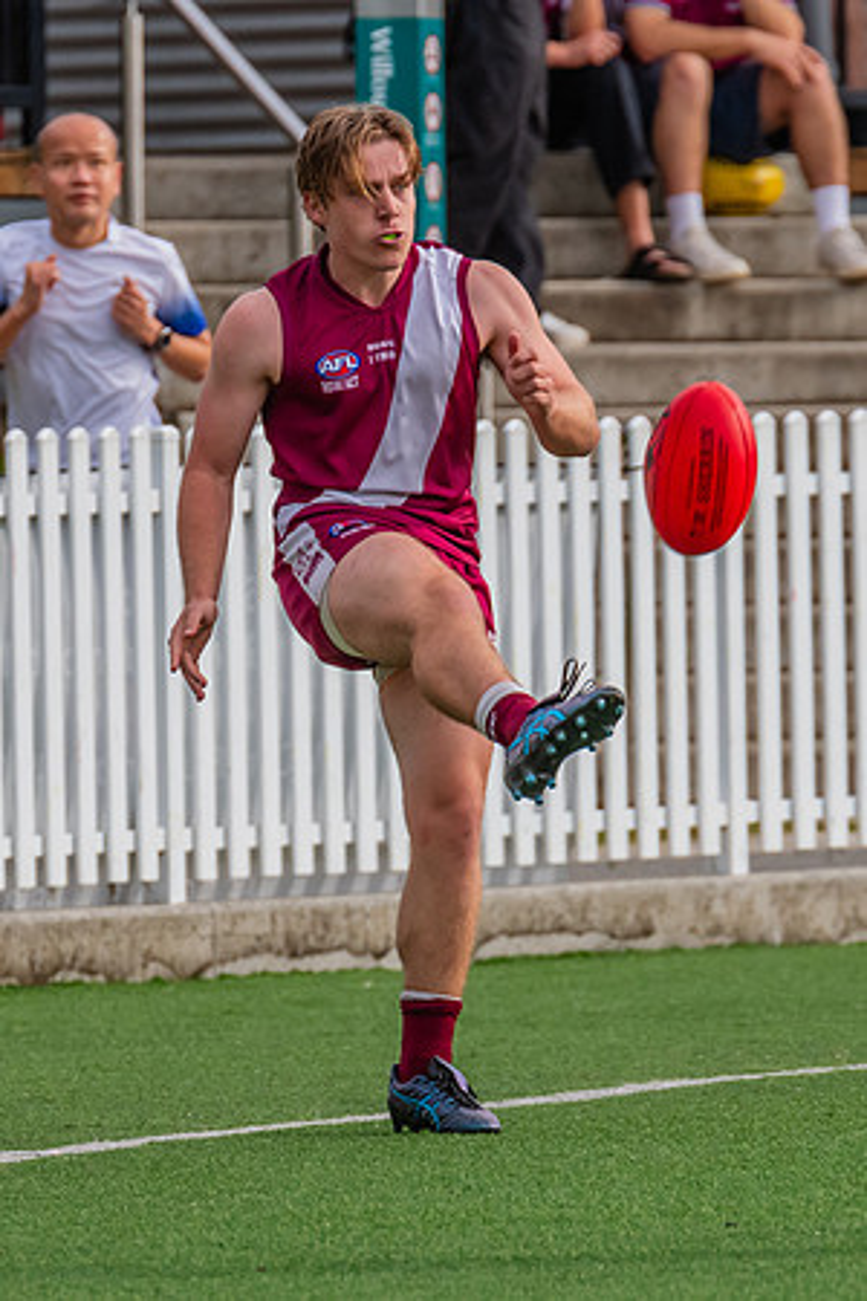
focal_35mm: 906
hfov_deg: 1.5
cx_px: 383
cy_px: 714
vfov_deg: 2.3
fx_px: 32720
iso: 800
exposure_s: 1/1250
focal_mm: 420
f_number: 8
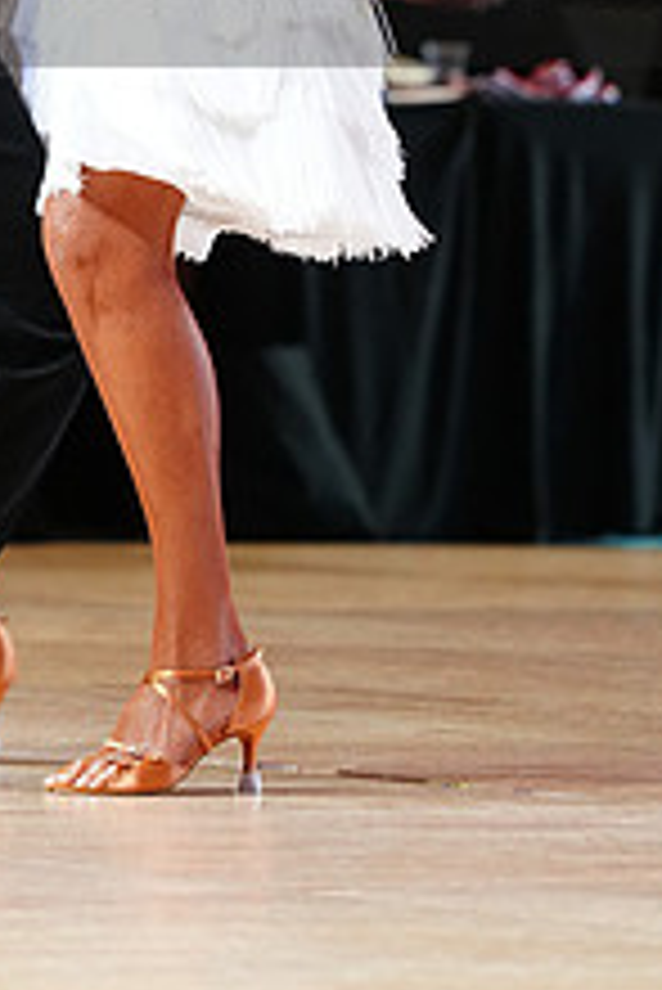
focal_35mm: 488
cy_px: -81
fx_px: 13438
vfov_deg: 4.2
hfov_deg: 2.8
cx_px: 268
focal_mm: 185
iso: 2500
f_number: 4
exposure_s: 1/250
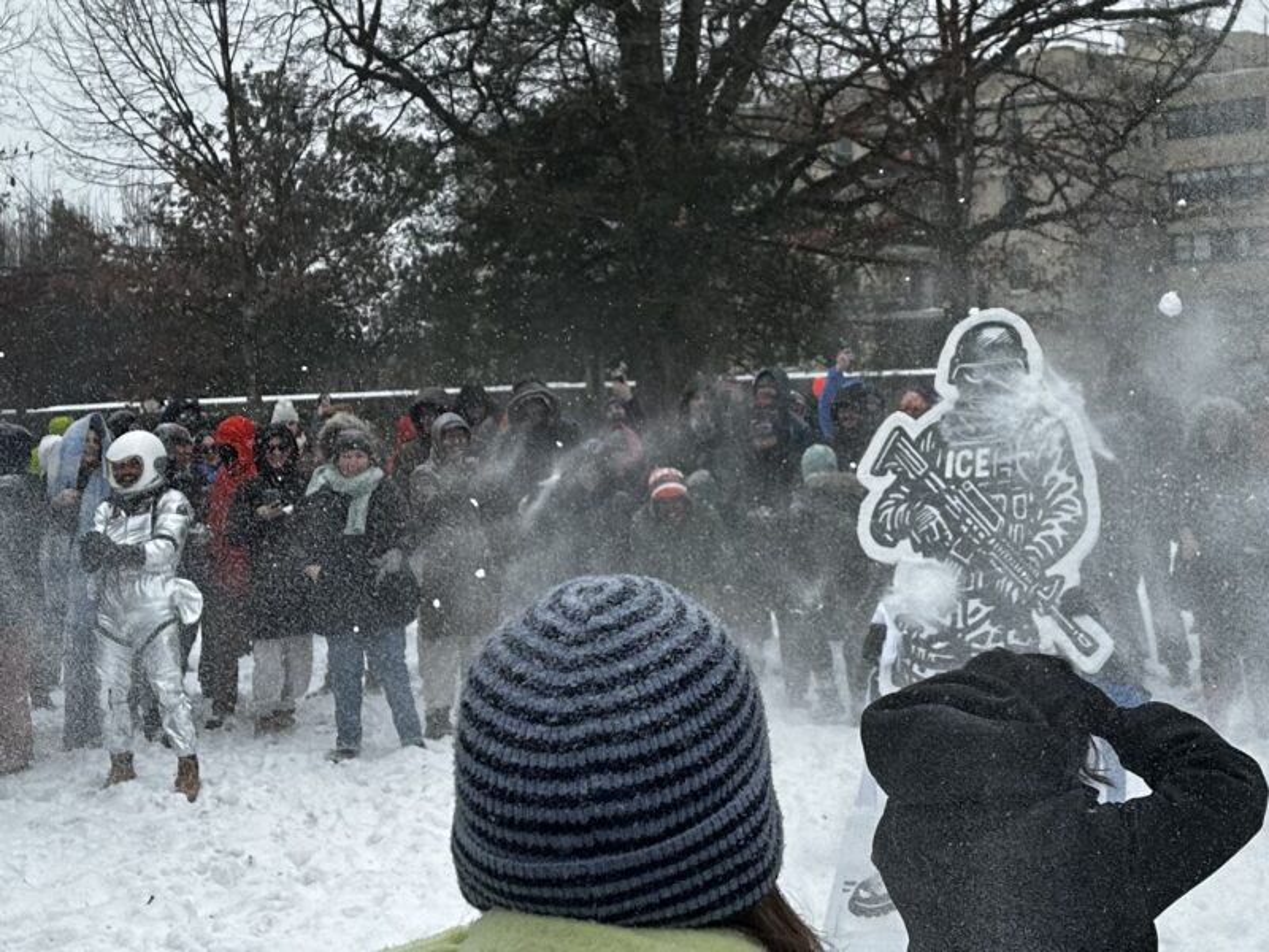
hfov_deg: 71.6
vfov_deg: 56.8
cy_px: 476
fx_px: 880
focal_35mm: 24
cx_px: 634
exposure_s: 1/1692
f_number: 1.78
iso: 80
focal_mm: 6.86
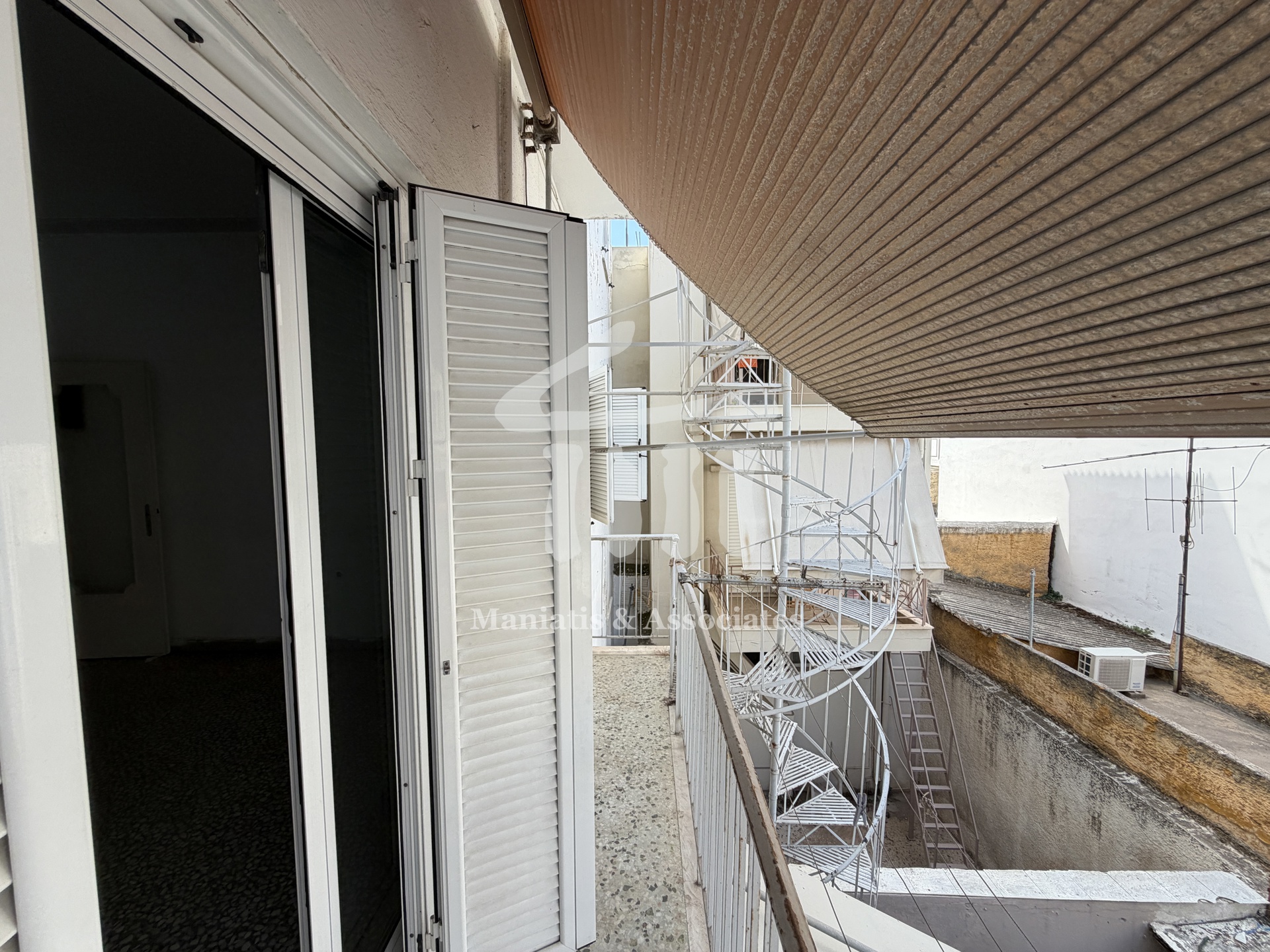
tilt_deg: -3.6
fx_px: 514
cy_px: 476
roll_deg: +0.0
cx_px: 635
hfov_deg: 102.1
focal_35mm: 14
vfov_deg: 85.7
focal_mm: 2.22
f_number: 2.2
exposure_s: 1/411
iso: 50
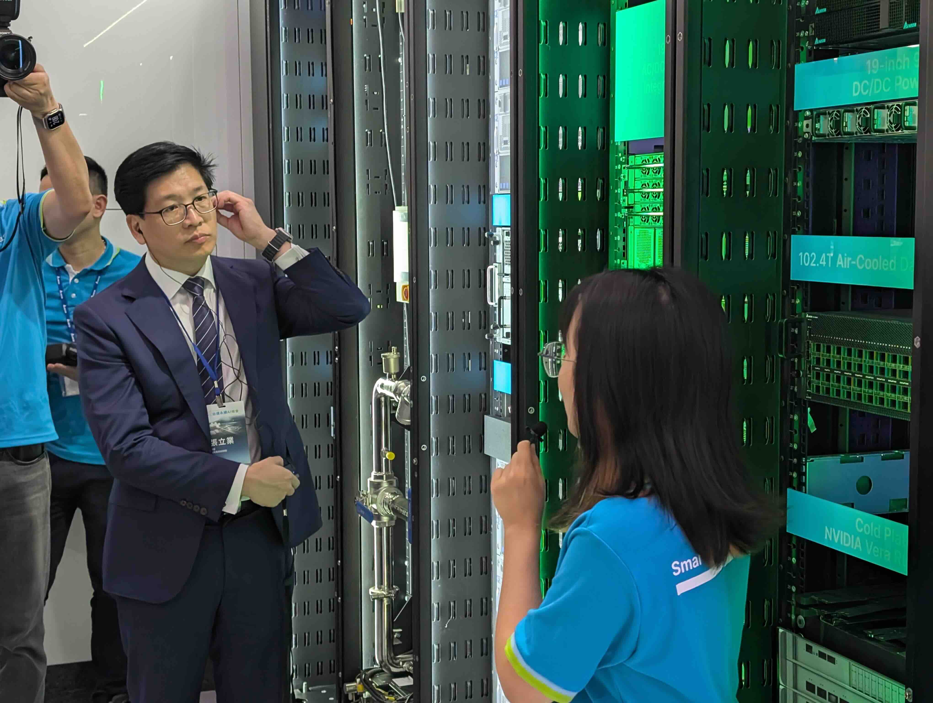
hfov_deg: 38.9
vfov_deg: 29.7
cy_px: 352
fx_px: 1323
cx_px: 466
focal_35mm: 49
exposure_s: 1/156
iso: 263
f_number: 1.68
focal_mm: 6.9
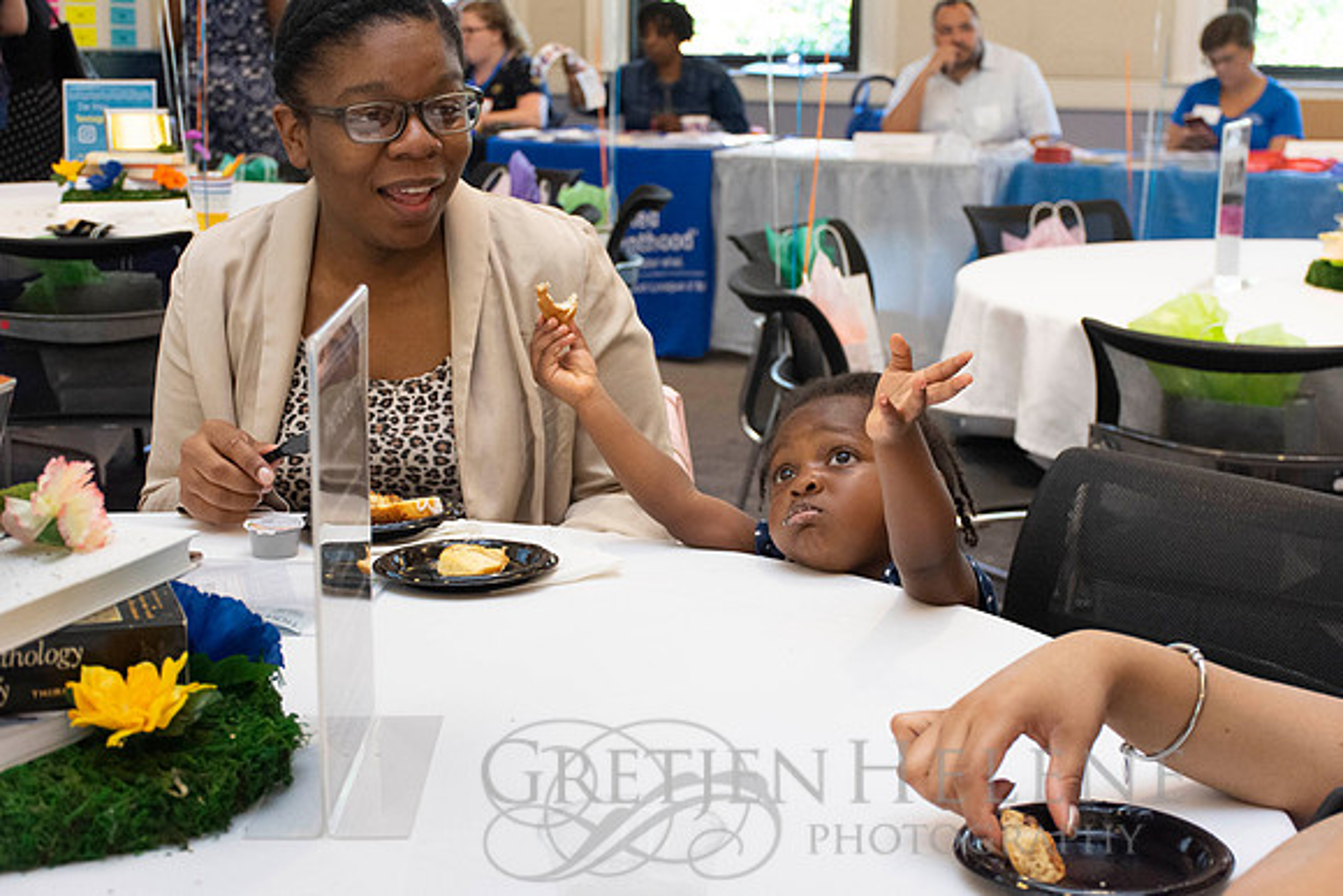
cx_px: 672
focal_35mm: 60
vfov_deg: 22.6
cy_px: 448
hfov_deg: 33.4
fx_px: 2239
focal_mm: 40
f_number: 5.6
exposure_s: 1/125
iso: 2000
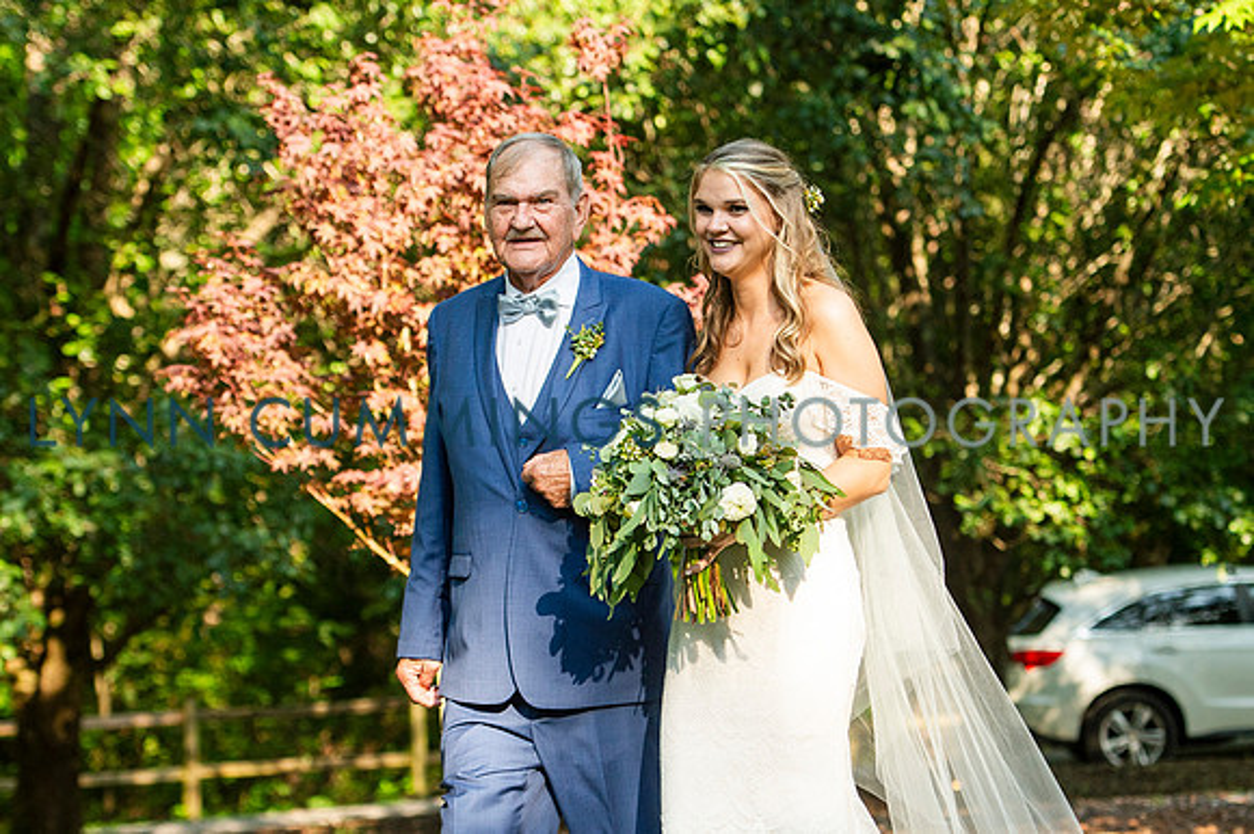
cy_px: 552
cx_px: 658
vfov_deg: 10.1
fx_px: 4709
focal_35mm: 135
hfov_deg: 15.2
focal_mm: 86
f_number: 3.5
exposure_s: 1/1600
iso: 500
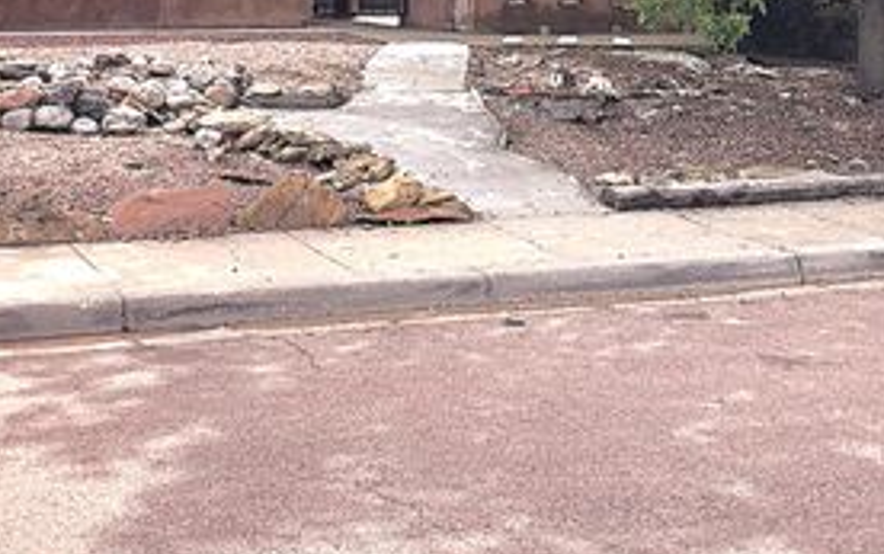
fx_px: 1712
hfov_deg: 28.9
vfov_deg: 17.8
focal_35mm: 71
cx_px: 410
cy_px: -30
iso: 20
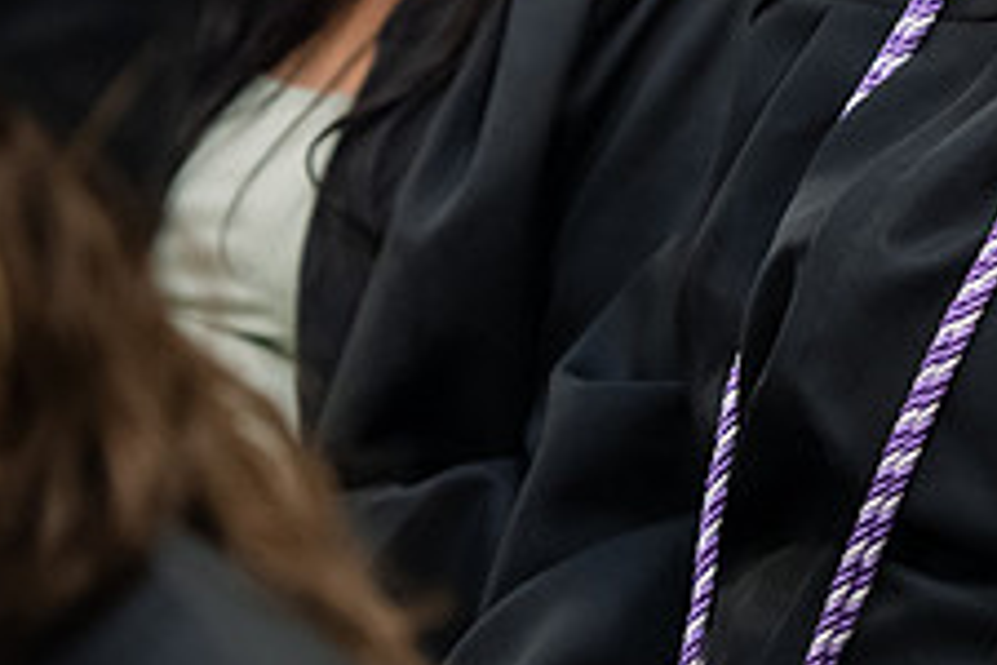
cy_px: -166
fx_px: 9277
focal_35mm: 335
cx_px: 1090
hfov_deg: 6.1
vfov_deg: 4.1
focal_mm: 130
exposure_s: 1/200
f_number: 3.2
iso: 3200
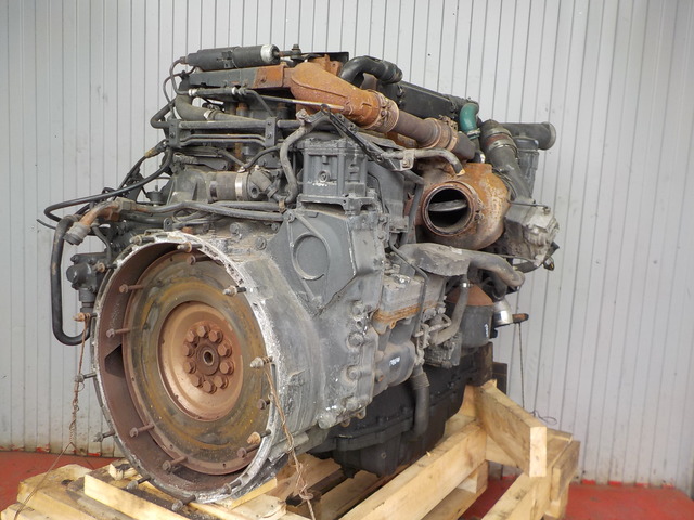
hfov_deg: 60.0
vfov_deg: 46.8
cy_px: 260
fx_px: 601
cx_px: 347
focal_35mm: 30
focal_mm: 4.1
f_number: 3.3
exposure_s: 1/30
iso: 125
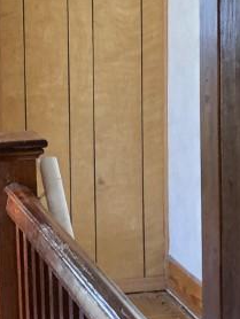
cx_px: 15
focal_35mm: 145
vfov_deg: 13.6
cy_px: 99
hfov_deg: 10.2
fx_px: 1338
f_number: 1.8
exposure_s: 1/40
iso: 320
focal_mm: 3.99
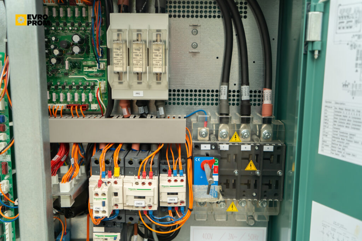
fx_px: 332
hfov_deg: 57.2
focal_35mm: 33
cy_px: 120
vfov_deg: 40.0
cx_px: 181
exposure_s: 1/160
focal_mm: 33
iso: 125
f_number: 4
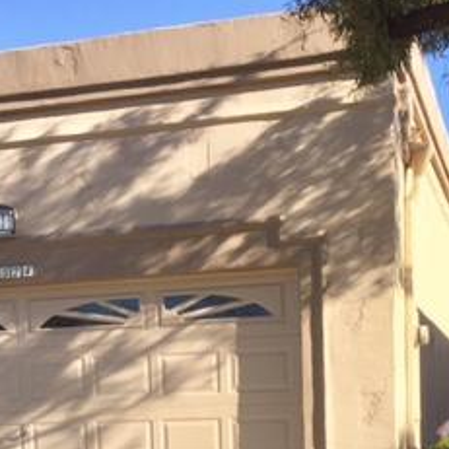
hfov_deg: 24.3
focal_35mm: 71
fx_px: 1042
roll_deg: +1.5
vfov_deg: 22.7
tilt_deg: -4.2
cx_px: 233
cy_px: 517
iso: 32
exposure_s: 1/1464
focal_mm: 4.15
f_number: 2.2
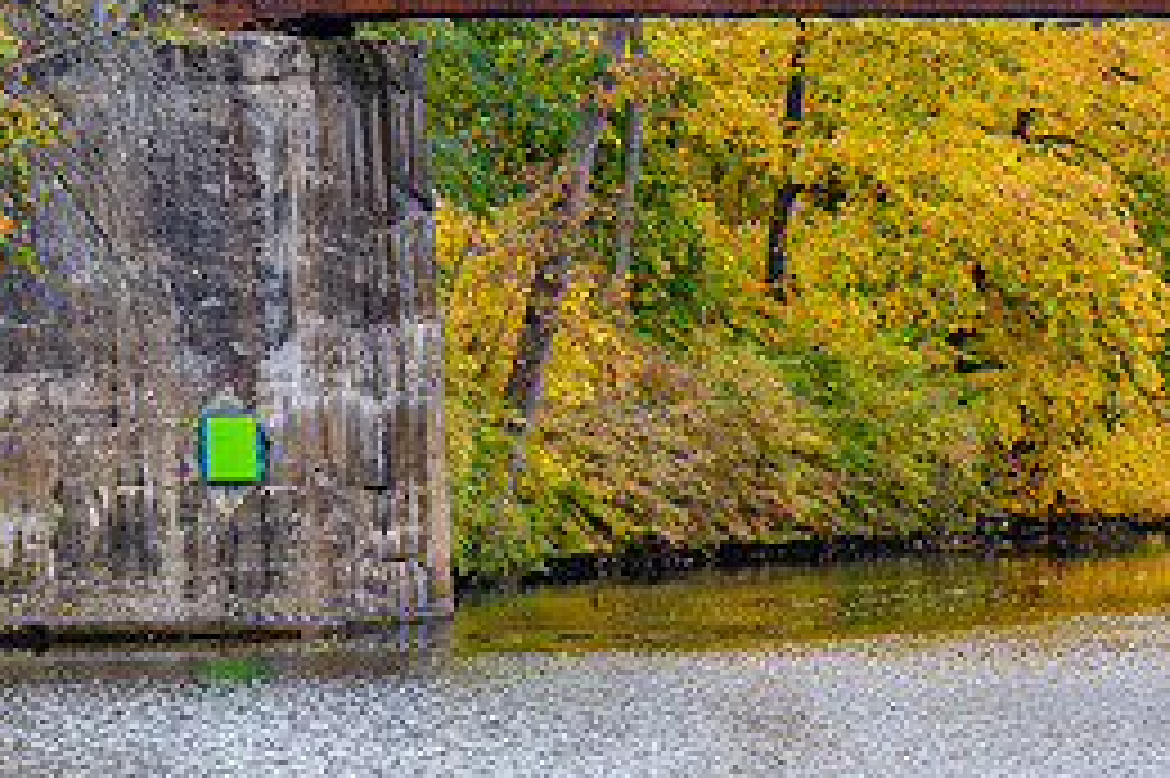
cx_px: 472
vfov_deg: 2.8
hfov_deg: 4.1
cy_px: -16
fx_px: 16174
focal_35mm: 498
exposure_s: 1/60
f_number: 9
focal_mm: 148.5
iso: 320
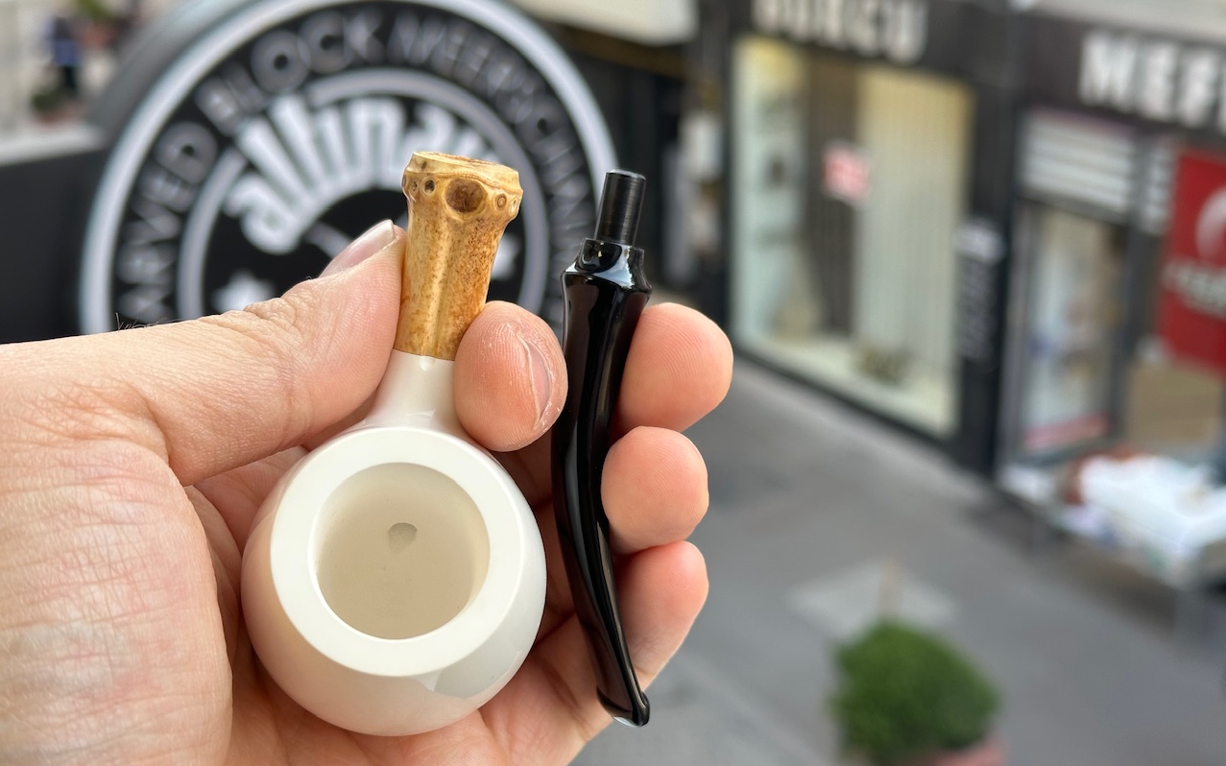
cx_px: 613
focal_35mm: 51
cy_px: 400
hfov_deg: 39.6
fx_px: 1704
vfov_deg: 25.3
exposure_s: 1/121
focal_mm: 6.86
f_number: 1.78
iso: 50
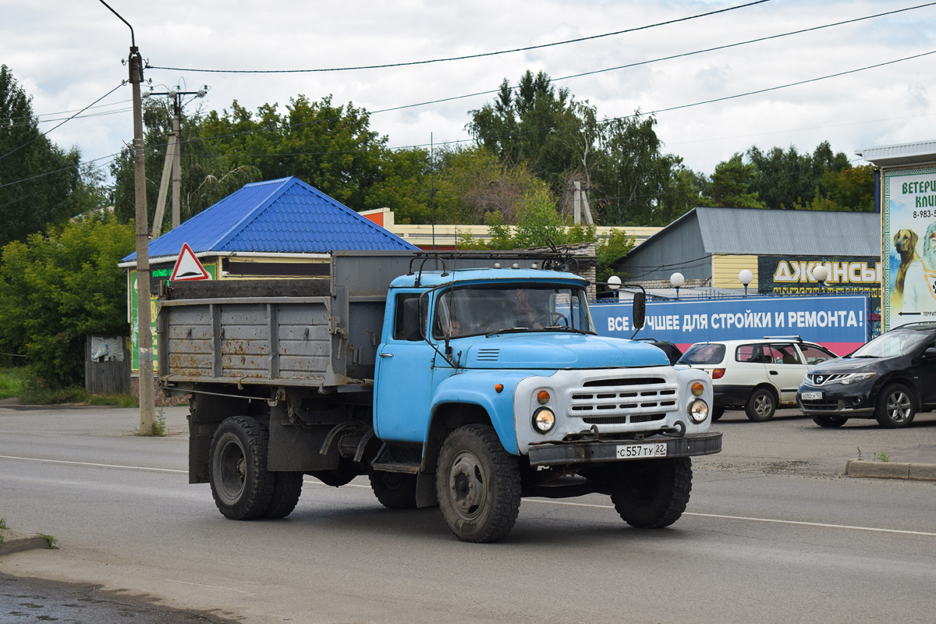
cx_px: 468
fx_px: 1950
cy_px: 312
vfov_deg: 18.2
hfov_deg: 27.0
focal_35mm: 75
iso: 400
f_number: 6.3
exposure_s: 1/1000
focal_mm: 50
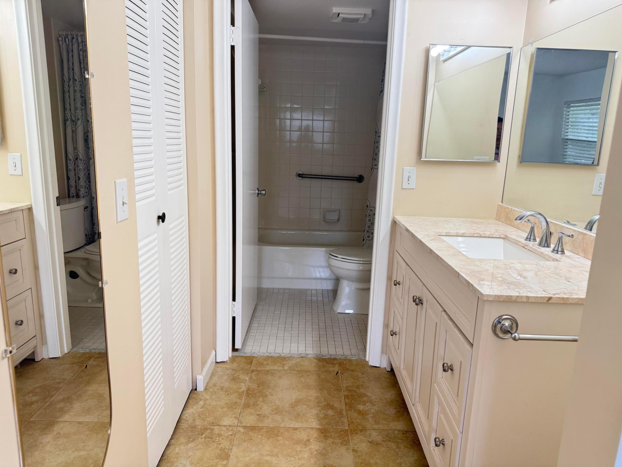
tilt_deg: -12.3
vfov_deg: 56.8
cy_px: 234
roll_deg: -2.4
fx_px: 431
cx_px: 311
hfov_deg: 71.6
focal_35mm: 24
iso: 125
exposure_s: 1/120
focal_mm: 6.76
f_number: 1.78
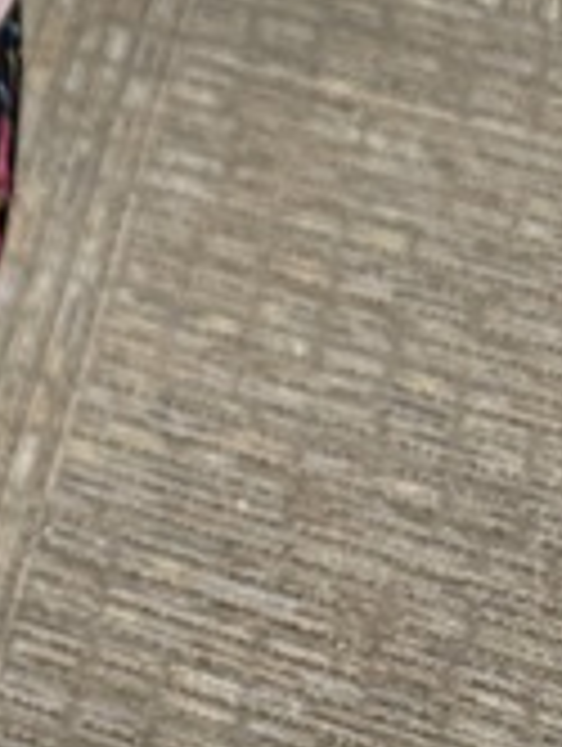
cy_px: -1134
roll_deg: +3.2
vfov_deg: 10.9
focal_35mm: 148
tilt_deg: -22.7
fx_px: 3196
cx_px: -692
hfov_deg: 9.2
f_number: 1.78
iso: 125
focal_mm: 6.76
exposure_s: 1/120
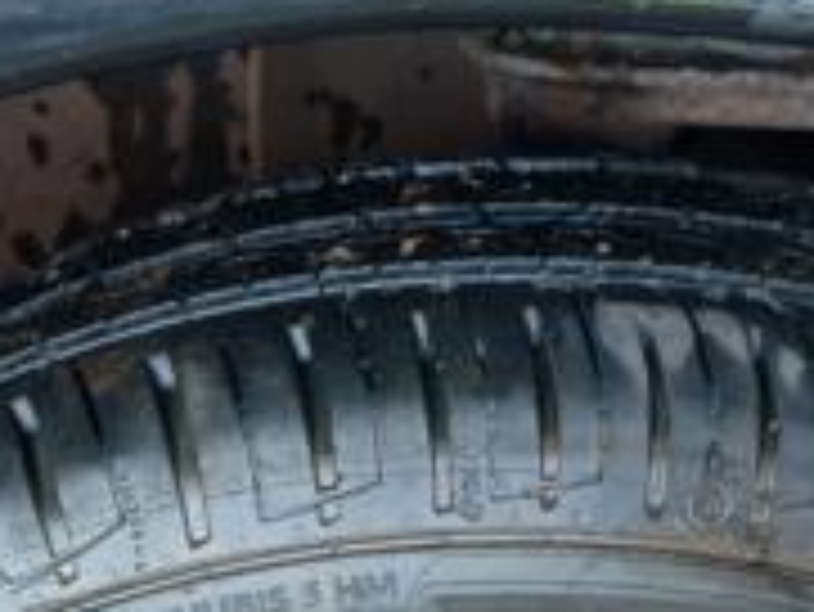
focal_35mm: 92
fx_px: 2165
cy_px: 1058
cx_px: 459
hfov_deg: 21.3
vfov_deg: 14.4
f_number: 1.8
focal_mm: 3.98
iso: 50
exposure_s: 1/60
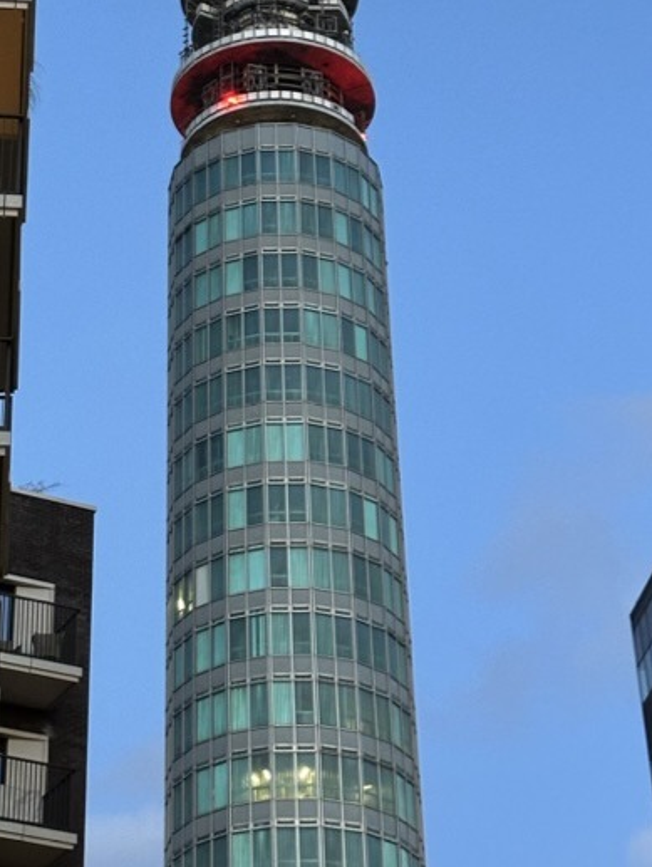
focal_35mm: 95
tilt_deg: +37.5
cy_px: 171
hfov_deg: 15.6
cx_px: 202
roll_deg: -0.9
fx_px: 2381
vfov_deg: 20.4
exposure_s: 1/33
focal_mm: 6.86
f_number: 1.78
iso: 400
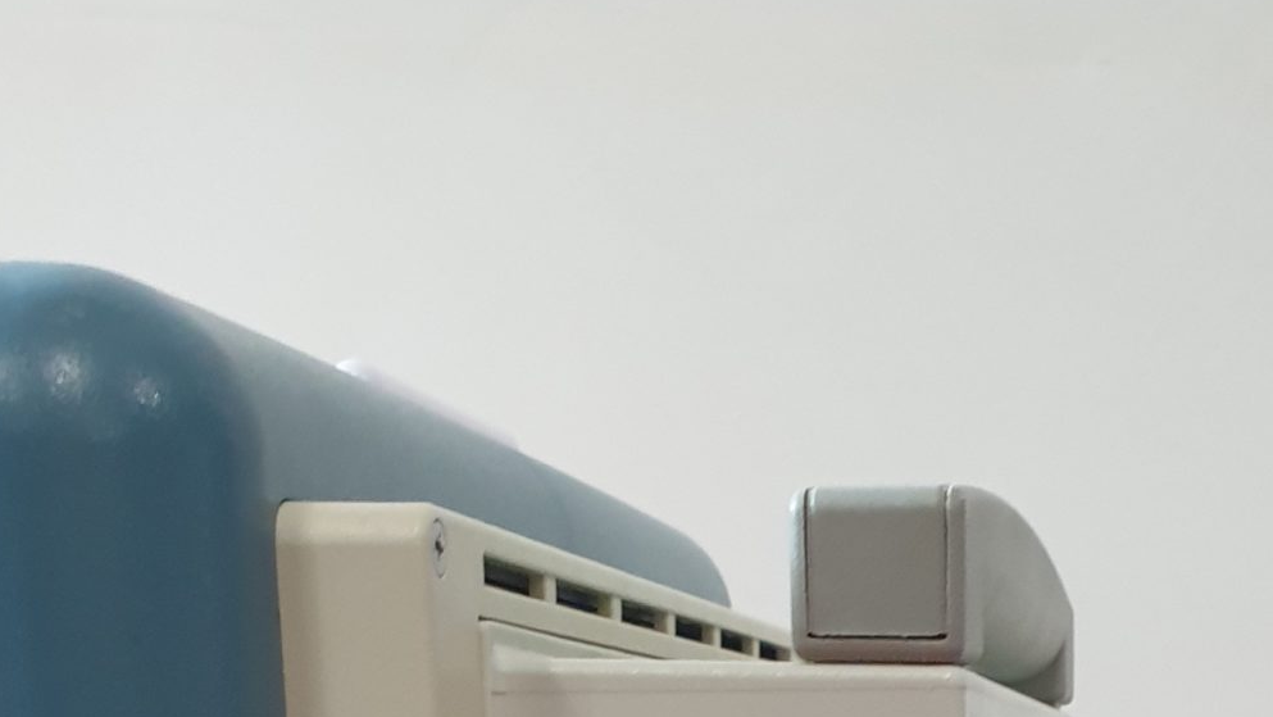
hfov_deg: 28.5
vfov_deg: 13.9
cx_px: 956
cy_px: 1461
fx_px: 2465
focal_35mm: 73
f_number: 2.4
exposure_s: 1/33
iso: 320
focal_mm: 4.3
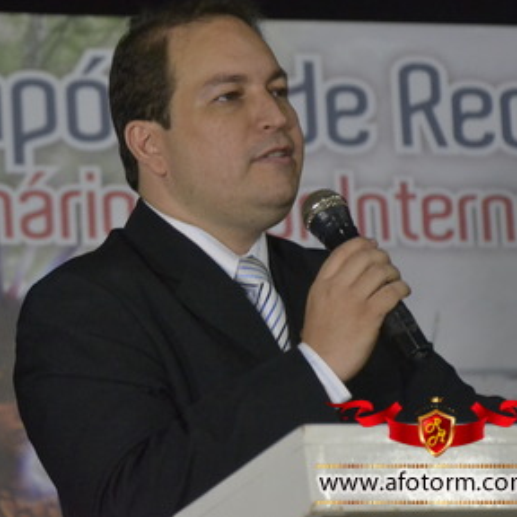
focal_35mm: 219
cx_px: 132
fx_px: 3701
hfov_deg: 8.0
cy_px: 223
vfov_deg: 8.0
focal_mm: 100
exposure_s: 1/50
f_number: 5.6
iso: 3200
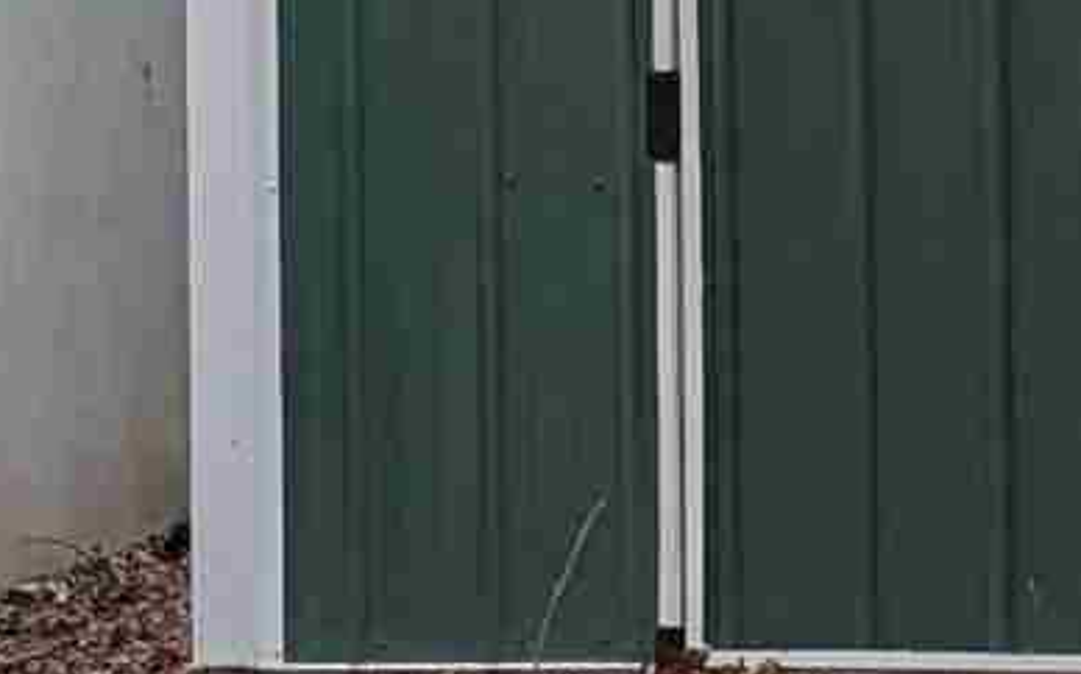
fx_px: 5918
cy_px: -206
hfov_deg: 10.3
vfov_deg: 6.5
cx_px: 1307
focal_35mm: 201
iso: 20
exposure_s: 1/213
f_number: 1.68
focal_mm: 6.9
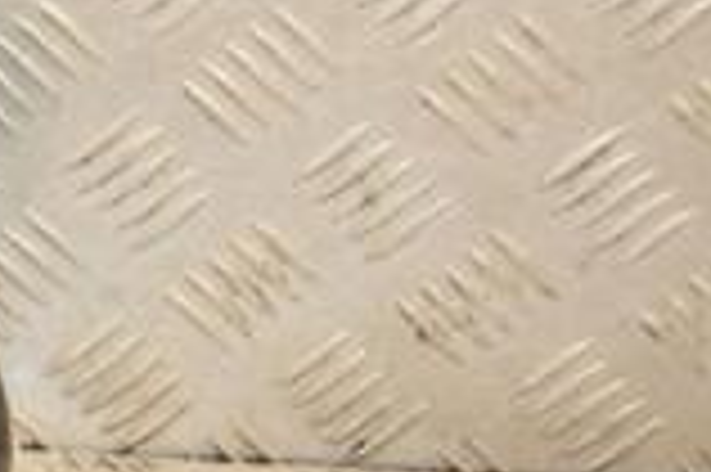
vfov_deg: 6.9
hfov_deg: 9.7
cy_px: 337
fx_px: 3944
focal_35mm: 200
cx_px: -590
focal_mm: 35
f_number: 5.6
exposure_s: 1/200
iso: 800
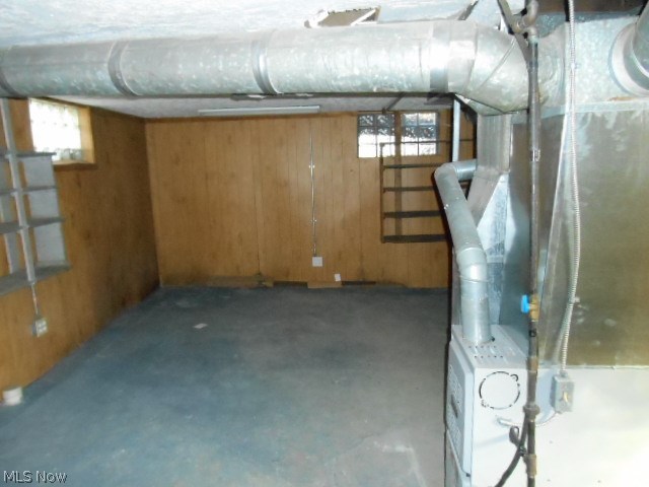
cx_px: 324
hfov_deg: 67.3
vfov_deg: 53.1
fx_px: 487
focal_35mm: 26
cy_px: 244
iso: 1100
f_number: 3.4
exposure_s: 1/25
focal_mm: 4.7
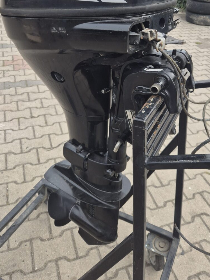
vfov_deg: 47.6
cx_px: 132
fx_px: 299
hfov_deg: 38.4
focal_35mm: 37
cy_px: 58
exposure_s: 1/894
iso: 25
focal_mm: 5.4
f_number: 1.8
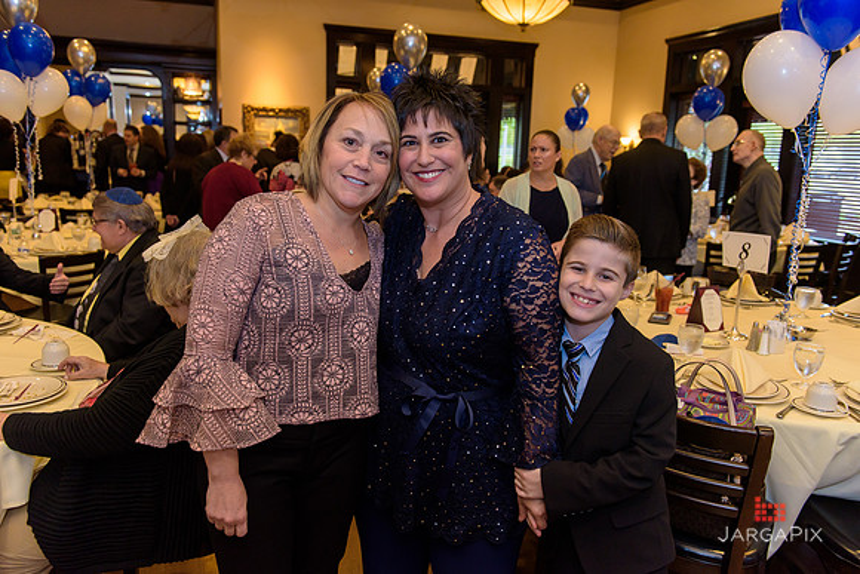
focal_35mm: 28
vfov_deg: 46.4
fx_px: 669
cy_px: 287
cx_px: 430
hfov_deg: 65.5
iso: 800
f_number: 3.2
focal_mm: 28
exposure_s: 1/125
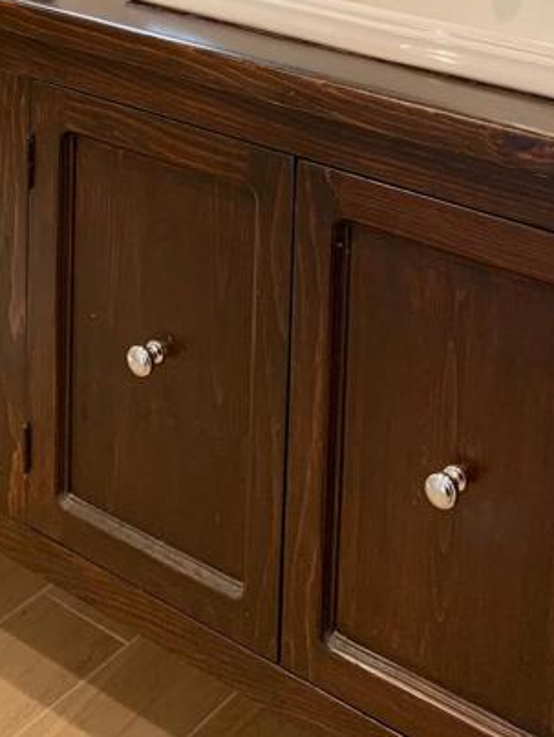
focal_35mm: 66
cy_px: -139
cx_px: 196
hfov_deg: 22.2
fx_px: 1406
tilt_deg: -8.9
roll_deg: -1.8
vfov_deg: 26.3
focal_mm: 4.25
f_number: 1.8
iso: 64
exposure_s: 1/60
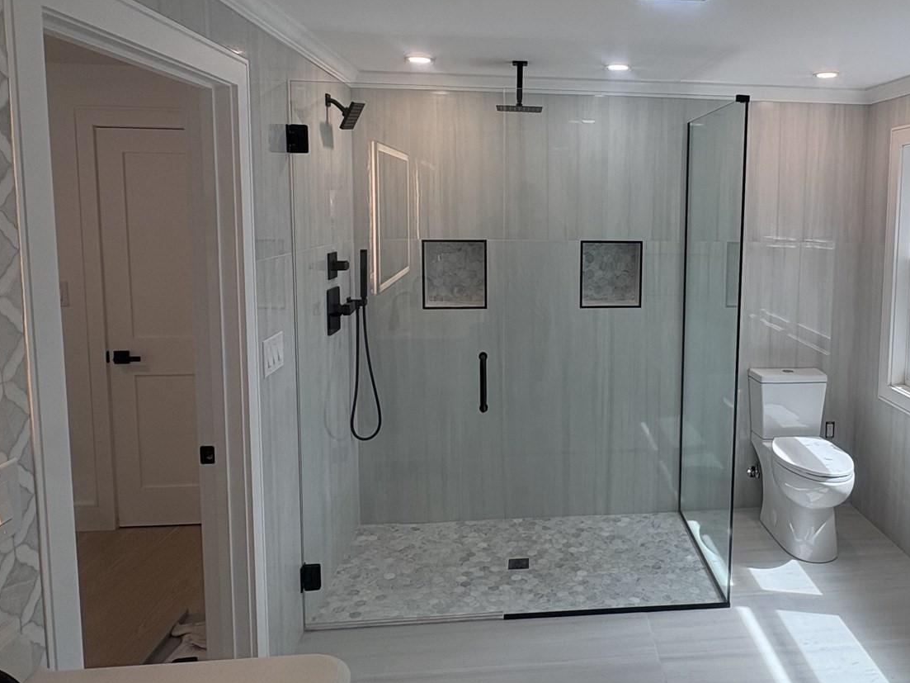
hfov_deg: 65.6
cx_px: 601
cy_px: 269
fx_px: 683
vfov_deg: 52.6
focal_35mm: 26
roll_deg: -0.1
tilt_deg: -6.2
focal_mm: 2.22
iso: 64
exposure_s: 1/132
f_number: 2.2
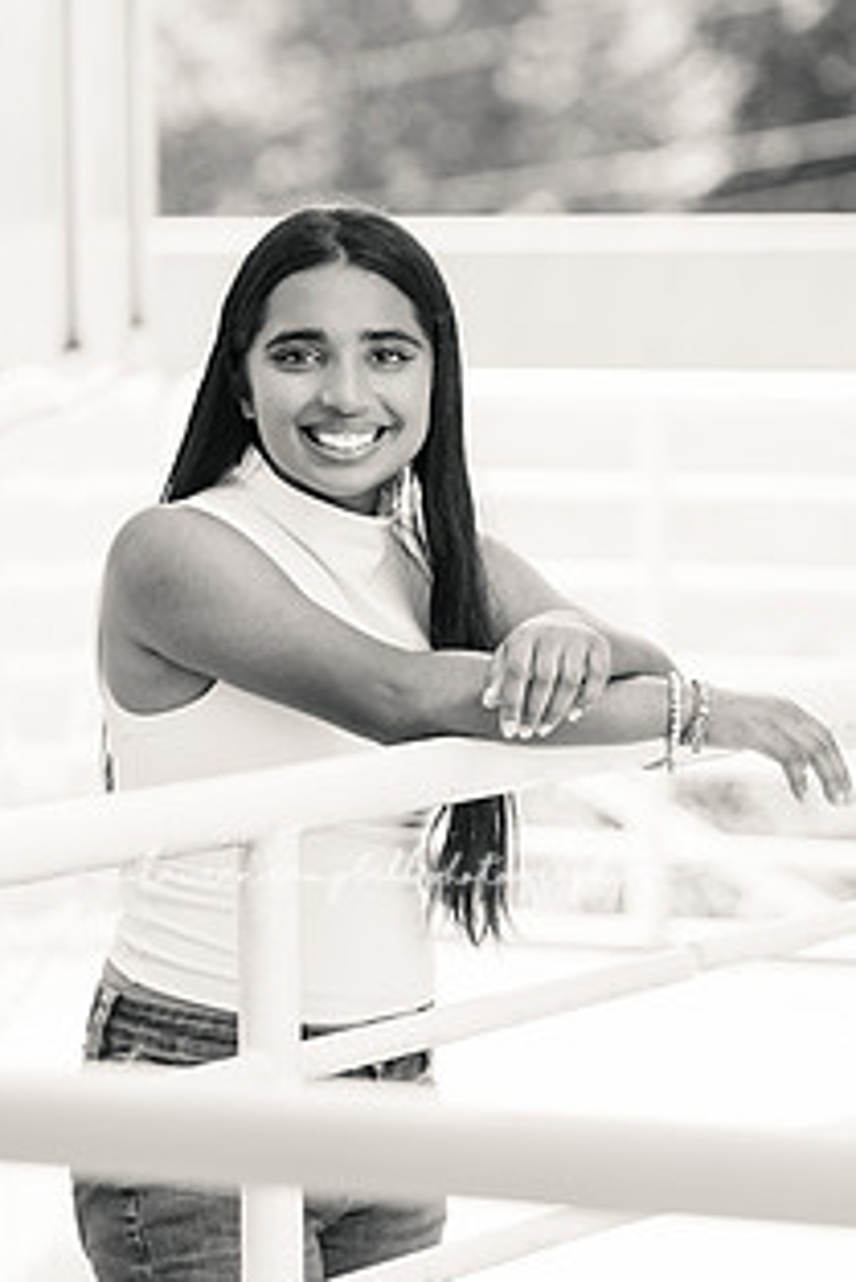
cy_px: 655
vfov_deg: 10.6
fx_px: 6911
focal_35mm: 194
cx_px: 373
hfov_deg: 7.1
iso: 400
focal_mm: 135
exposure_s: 1/640
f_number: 4
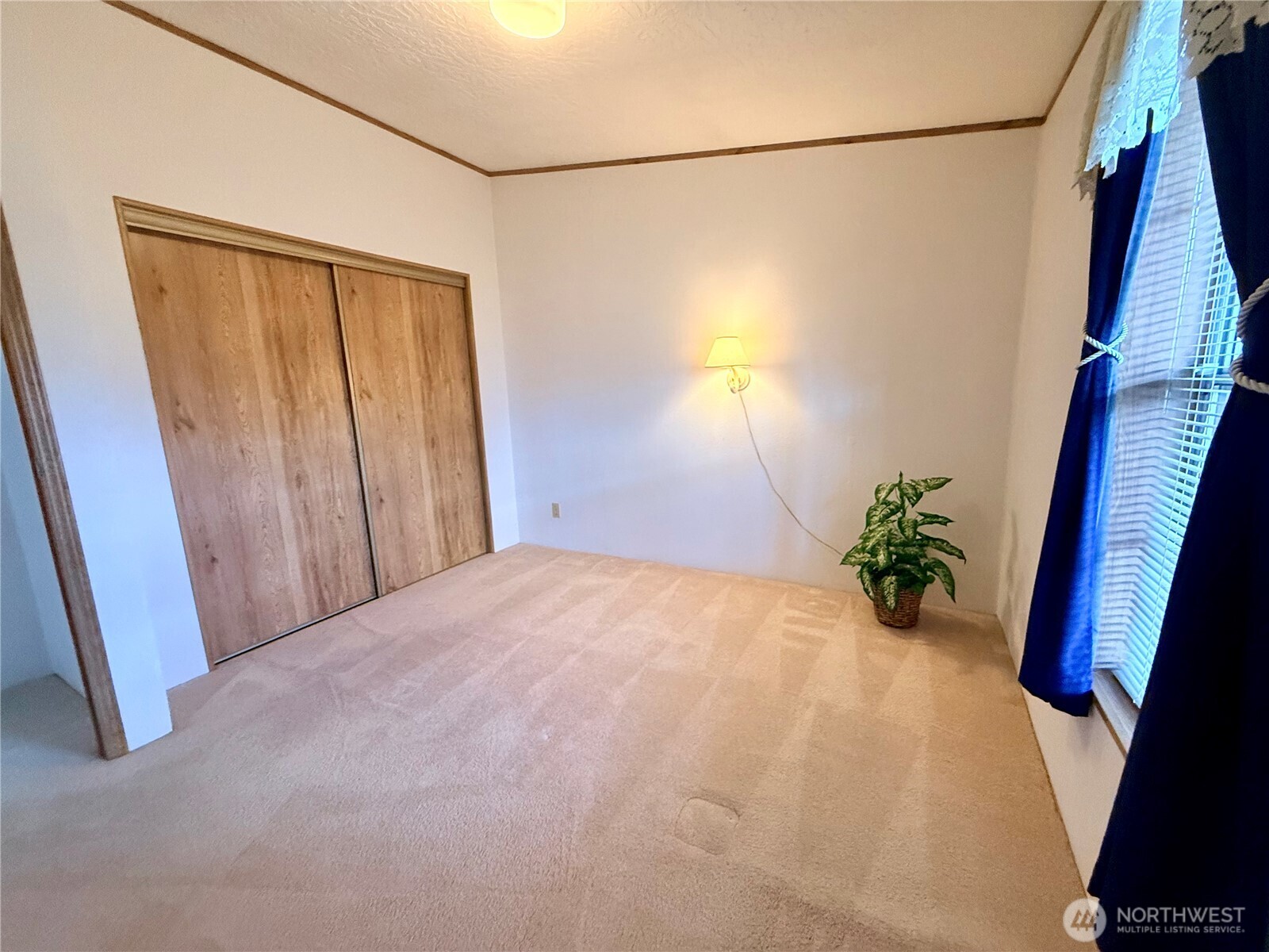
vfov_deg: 85.7
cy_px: 476
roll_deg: +2.8
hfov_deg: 102.1
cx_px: 634
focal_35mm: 14
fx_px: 513
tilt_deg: -10.1
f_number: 2.2
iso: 400
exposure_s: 1/60
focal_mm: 2.22
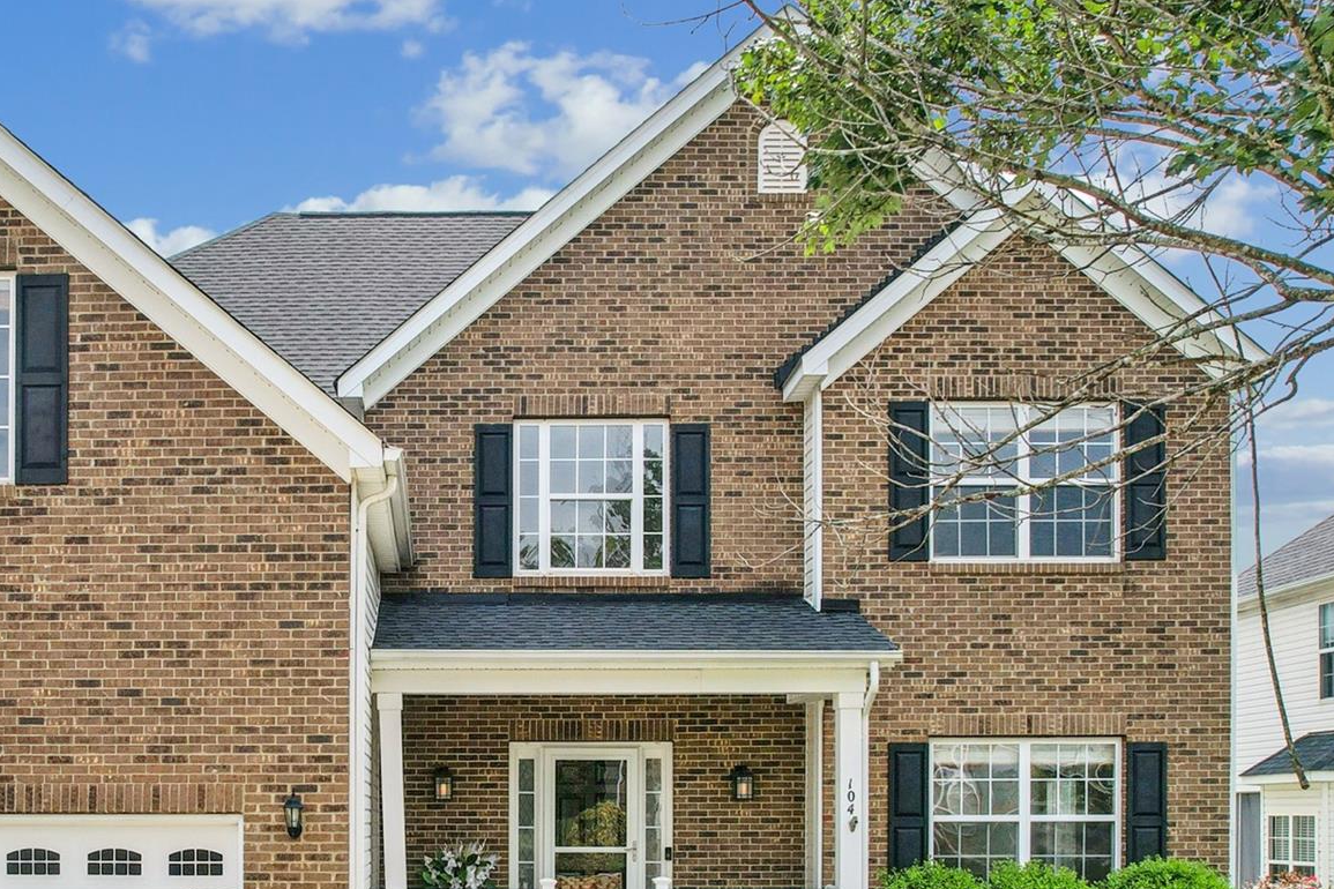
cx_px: 383
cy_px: 584
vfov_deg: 33.9
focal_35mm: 39
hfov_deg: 48.2
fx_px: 1445
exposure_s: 1/400
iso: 100
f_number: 2.8
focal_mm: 8.4
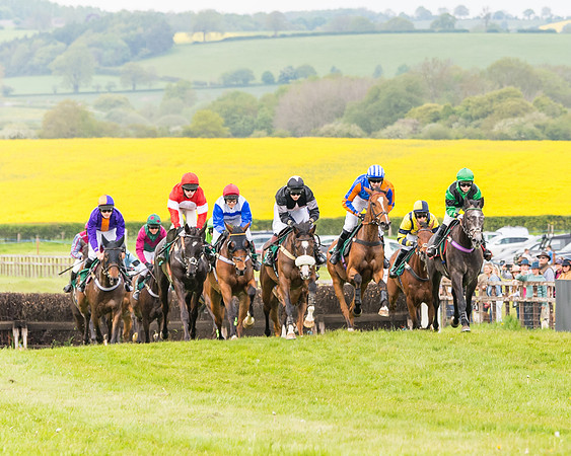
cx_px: 472
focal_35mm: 311
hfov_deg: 6.2
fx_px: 5256
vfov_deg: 5.0
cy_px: 204
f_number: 4
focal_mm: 125
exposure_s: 1/1250
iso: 640
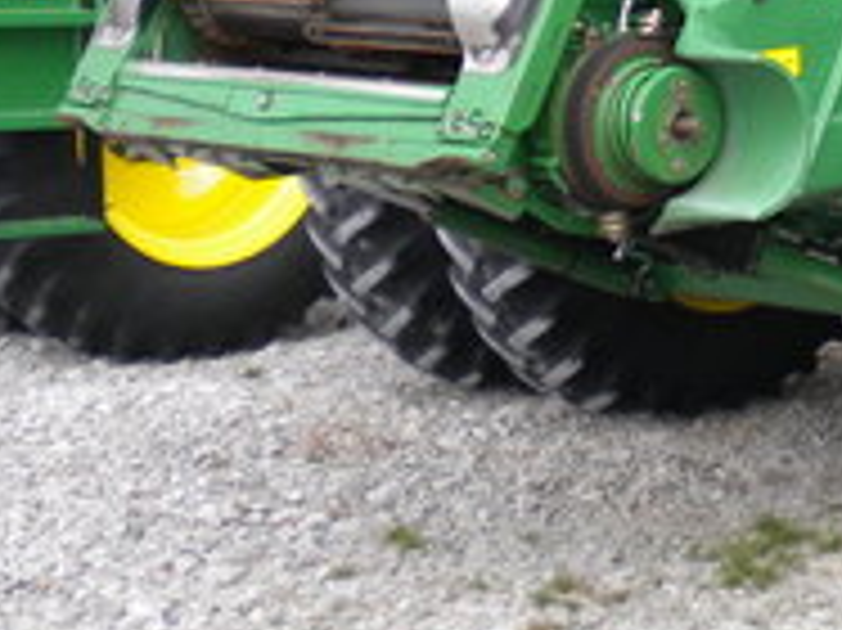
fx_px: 2479
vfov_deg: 13.9
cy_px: -184
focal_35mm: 102
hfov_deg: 18.2
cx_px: 1045
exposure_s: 1/268
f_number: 3.1
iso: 80
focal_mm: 6.3
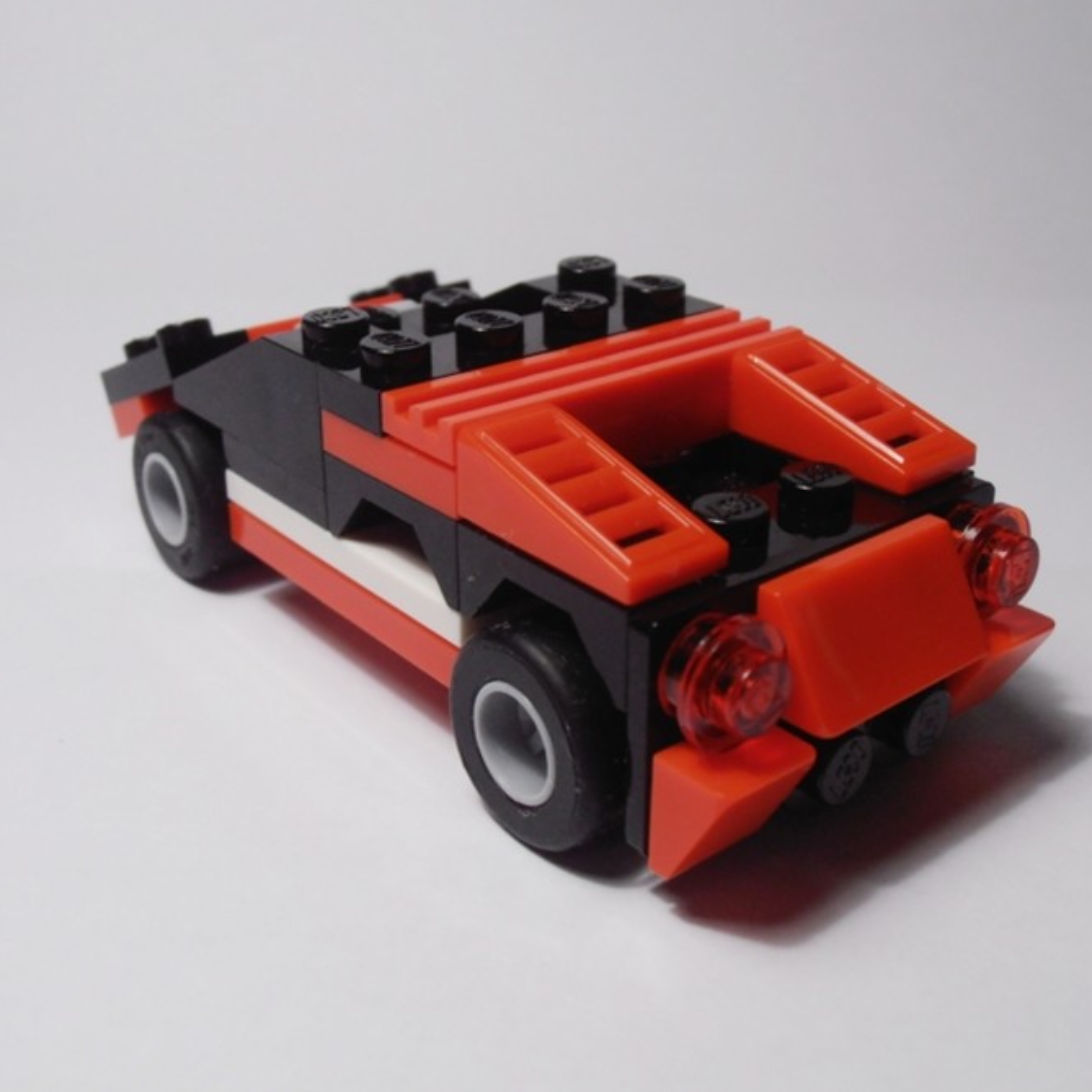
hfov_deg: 38.3
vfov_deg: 38.3
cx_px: 553
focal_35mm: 44
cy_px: 544
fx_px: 1570
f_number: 3.9
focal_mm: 6.61
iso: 80
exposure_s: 1/80
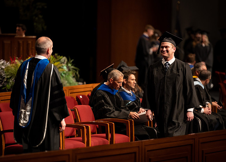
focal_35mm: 238
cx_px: 105
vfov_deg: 6.1
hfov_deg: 8.5
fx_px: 1524
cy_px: 85
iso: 1250
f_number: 2.8
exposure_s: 1/200
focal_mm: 200
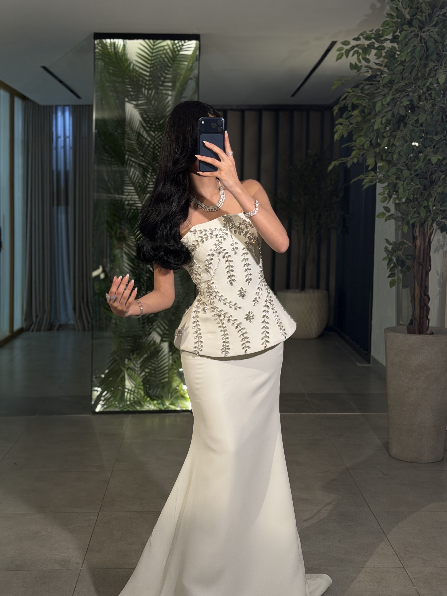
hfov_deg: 28.6
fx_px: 878
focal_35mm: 51
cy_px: 295
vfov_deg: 37.5
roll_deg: -0.5
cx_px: 211
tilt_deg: -14.6
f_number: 1.78
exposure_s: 1/120
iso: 100
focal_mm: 6.76
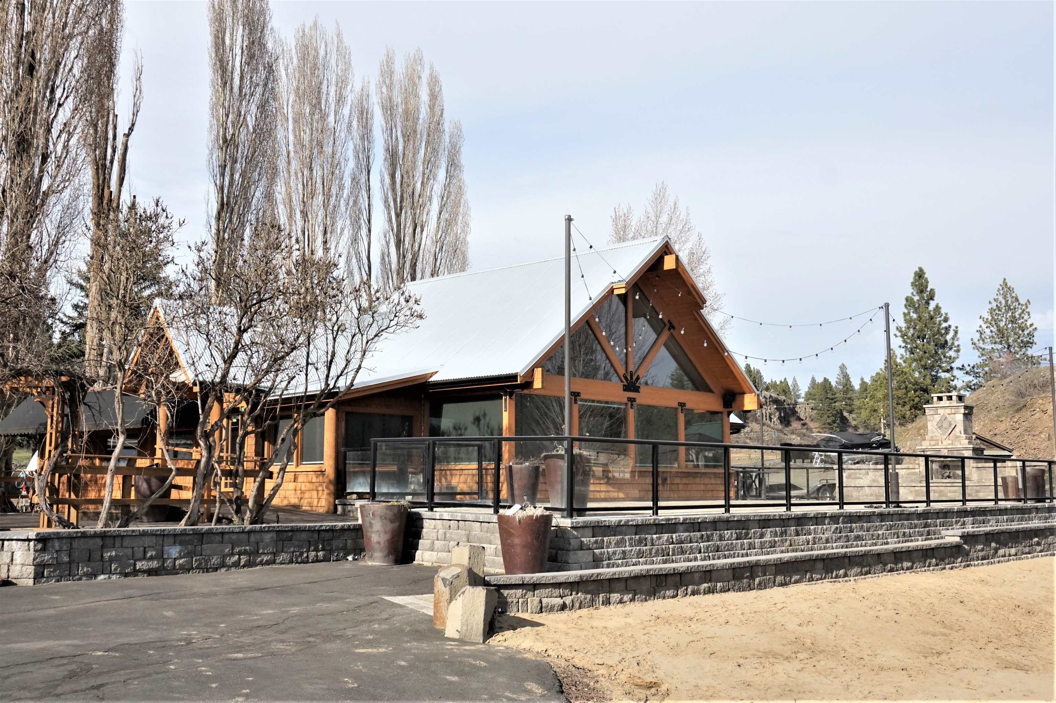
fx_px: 1055
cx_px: 528
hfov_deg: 53.2
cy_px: 352
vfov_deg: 36.8
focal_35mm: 36
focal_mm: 24
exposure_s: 1/1600
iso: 640
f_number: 9
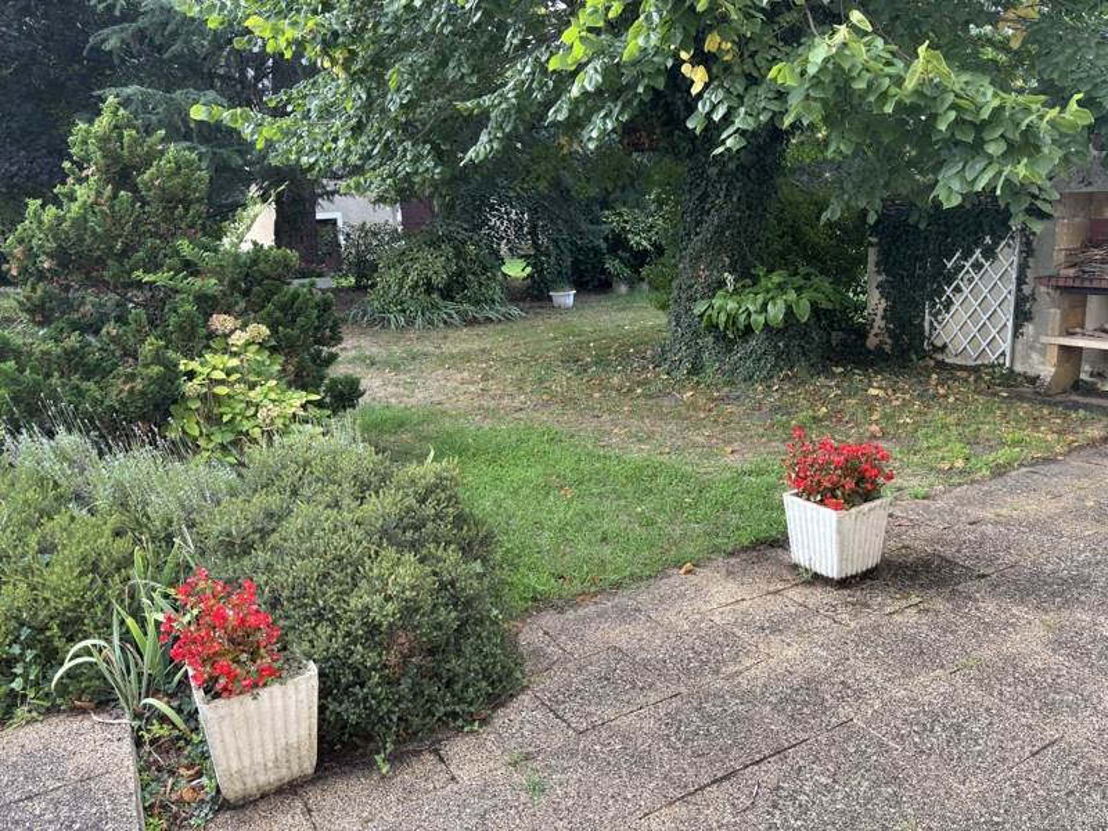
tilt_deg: -13.1
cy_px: 416
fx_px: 832
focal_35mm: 26
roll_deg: +3.7
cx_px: 554
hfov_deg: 67.3
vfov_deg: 53.1
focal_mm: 5.96
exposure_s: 1/167
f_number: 1.6
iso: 40
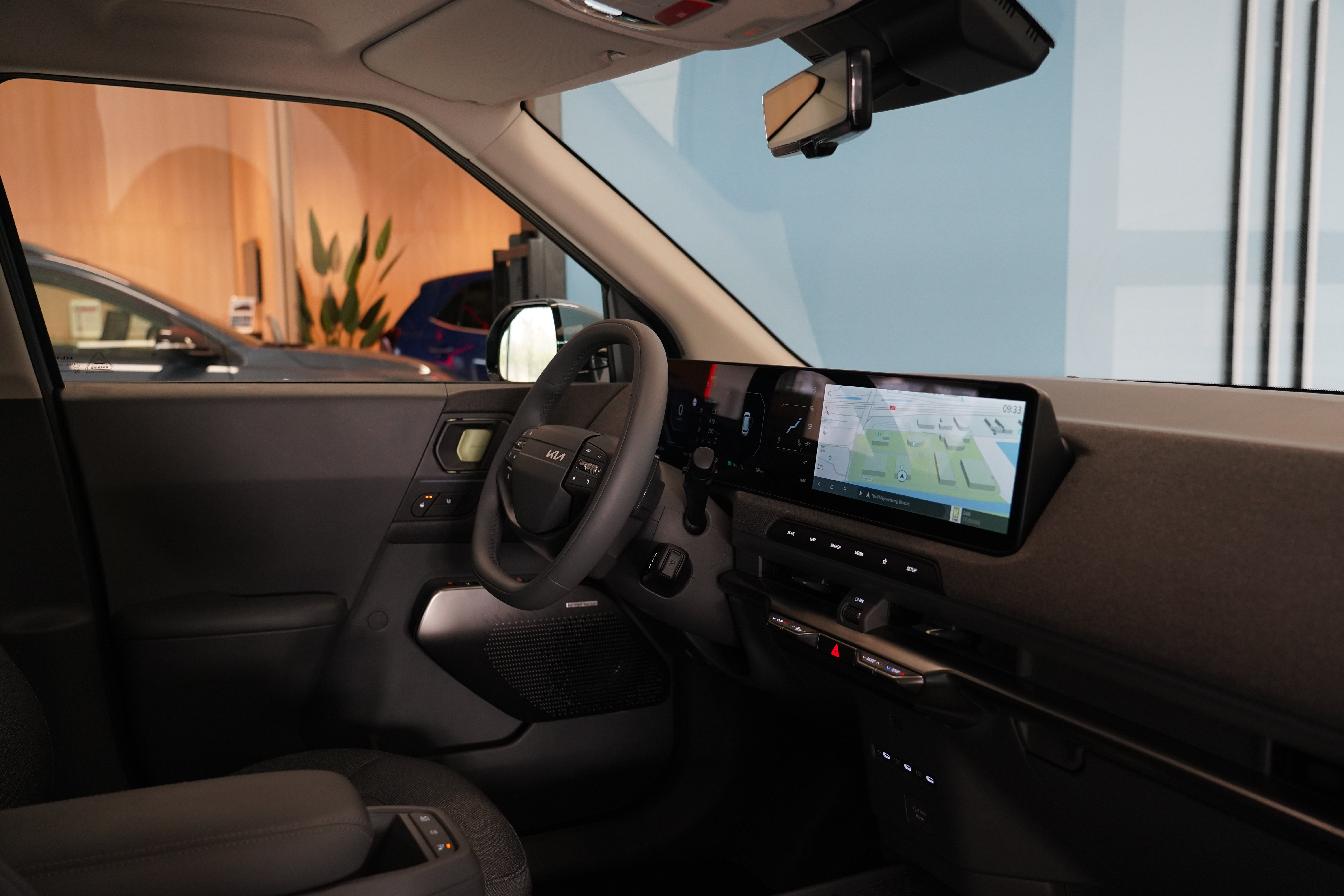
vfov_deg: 42.3
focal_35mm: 31
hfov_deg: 60.3
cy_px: 448
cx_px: 672
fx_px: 1157
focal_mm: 31
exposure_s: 1/60
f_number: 4.5
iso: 2500
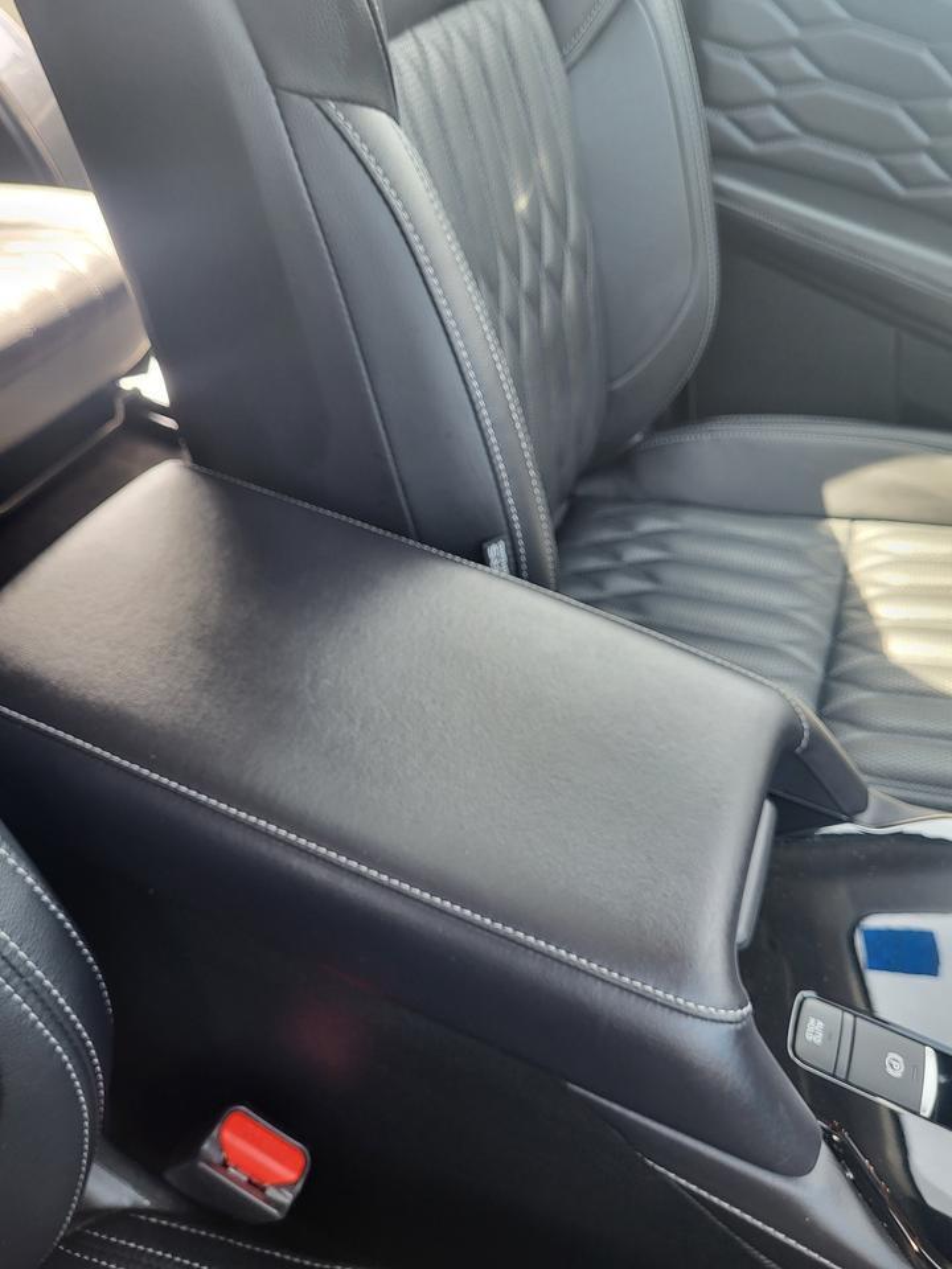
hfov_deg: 53.1
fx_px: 953
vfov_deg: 67.3
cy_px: 634
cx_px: 476
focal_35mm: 26
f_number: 1.8
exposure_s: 1/100
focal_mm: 5.4
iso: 125
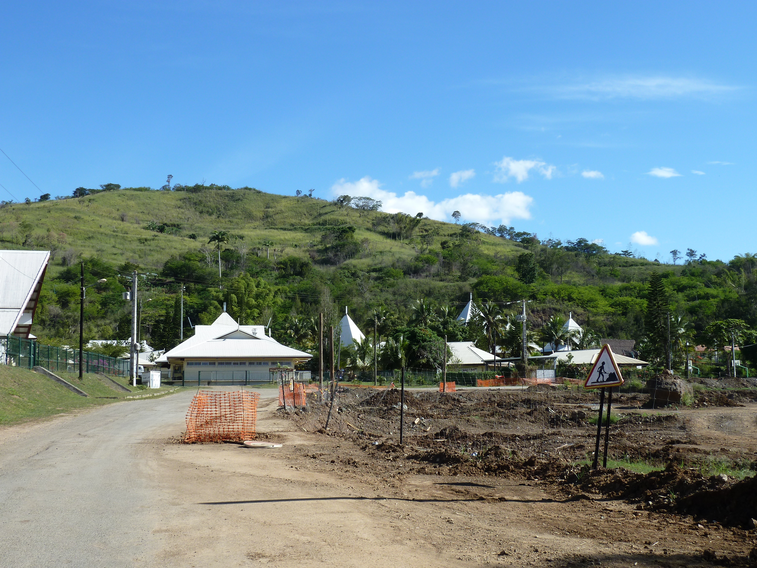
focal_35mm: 42
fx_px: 918
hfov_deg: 44.8
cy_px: 284
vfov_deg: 34.3
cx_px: 378
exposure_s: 1/400
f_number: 4
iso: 80
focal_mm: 6.9
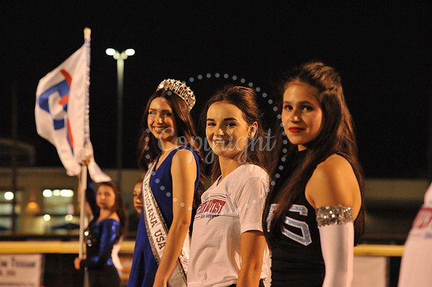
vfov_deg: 9.5
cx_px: 216
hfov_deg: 14.2
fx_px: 1739
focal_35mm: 145
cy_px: 144
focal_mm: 145
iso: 5000
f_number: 7.1
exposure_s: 1/160
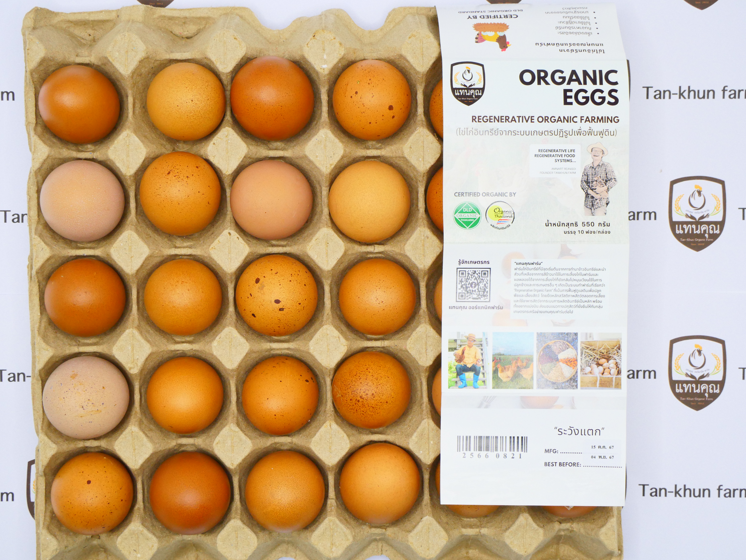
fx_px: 1164
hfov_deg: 35.5
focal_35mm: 54
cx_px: 373
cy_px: 280
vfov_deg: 27.0
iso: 1000
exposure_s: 1/60
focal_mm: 27
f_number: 9
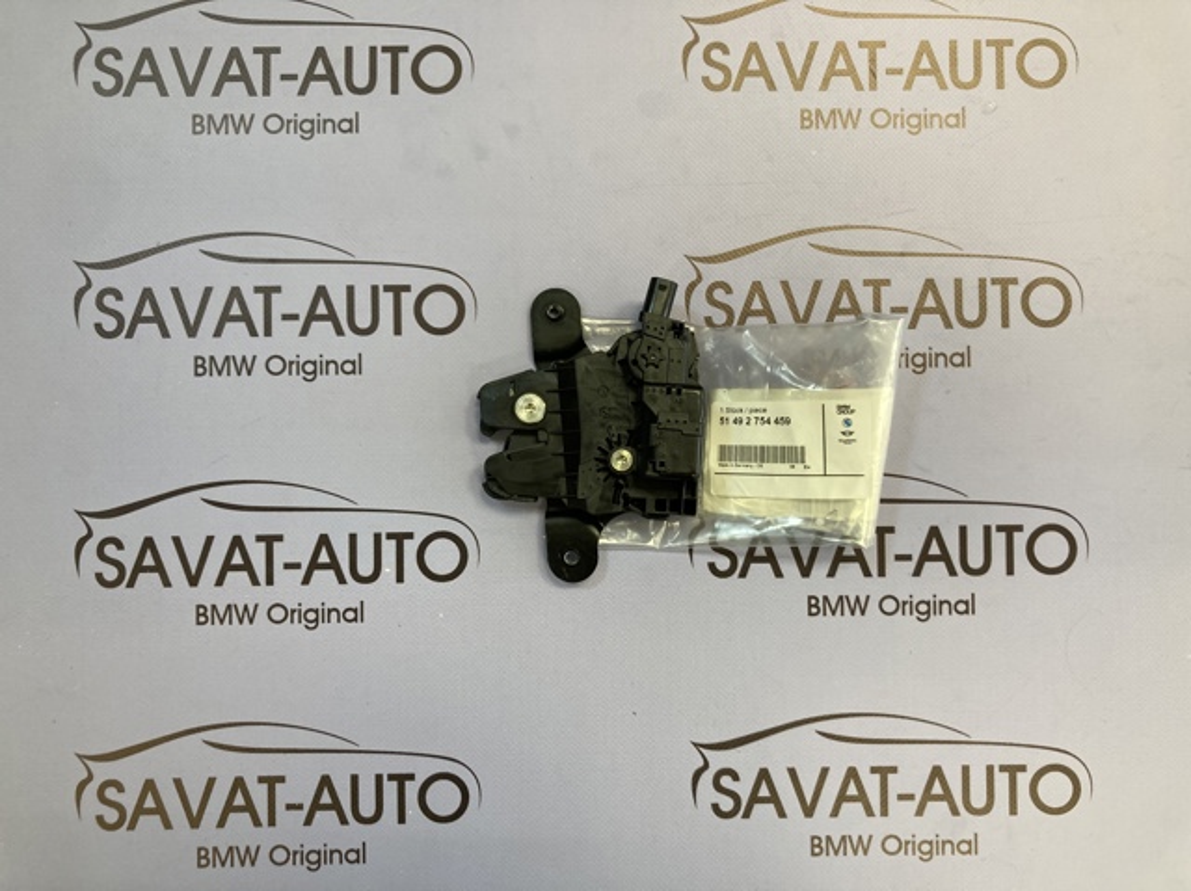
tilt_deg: -89.0
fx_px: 963
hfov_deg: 63.5
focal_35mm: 28
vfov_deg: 49.7
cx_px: 596
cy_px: 446
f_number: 1.8
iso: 80
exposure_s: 1/77
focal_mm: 3.99
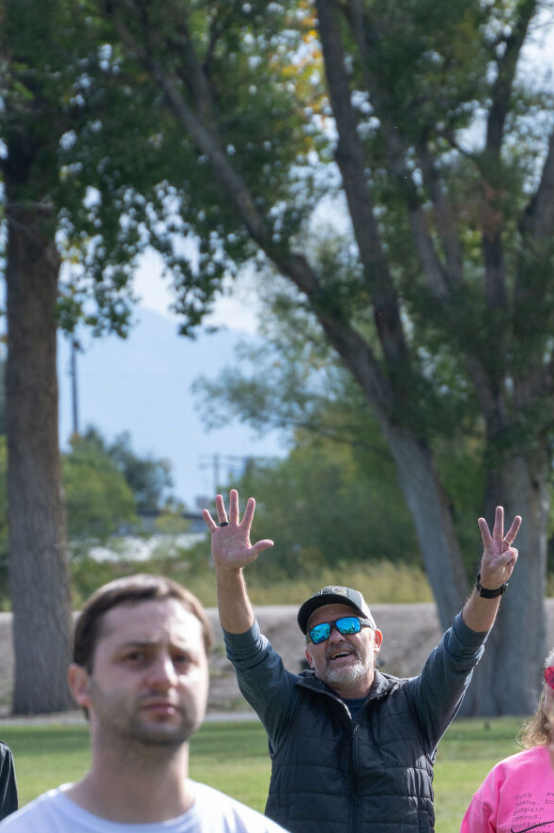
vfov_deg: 6.5
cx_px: 340
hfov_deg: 4.4
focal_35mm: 315
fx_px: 7276
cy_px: 796
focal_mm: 155
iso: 450
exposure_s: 1/400
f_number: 8
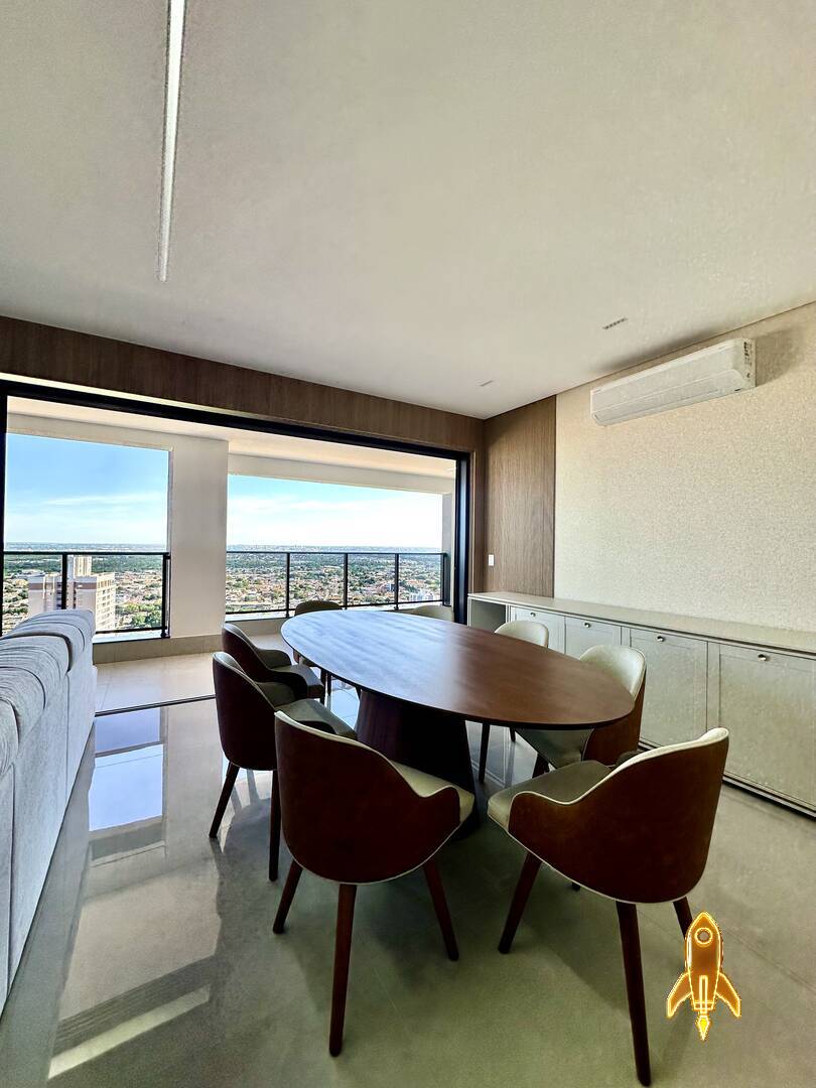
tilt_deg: +2.1
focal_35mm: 14
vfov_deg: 102.1
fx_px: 440
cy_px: 544
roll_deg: -1.3
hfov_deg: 85.7
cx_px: 408
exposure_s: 1/203
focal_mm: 2.22
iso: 40
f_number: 2.2
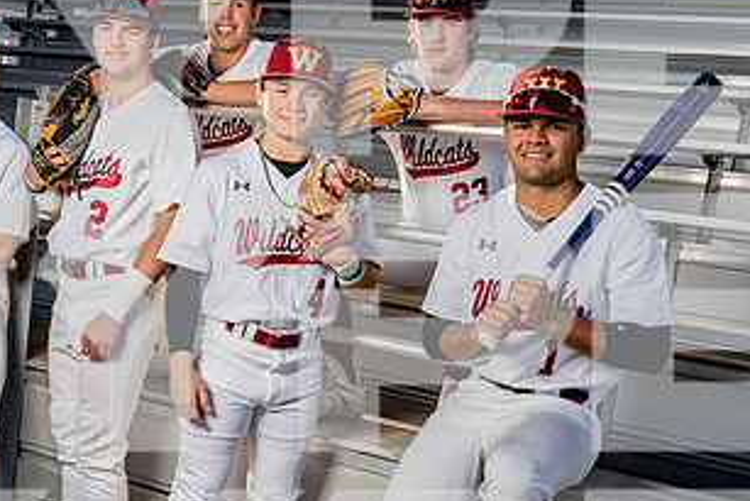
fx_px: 1063
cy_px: 324
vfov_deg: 26.4
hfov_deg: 38.4
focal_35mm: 51
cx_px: 252
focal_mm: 27
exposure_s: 1/250
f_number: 9
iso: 125
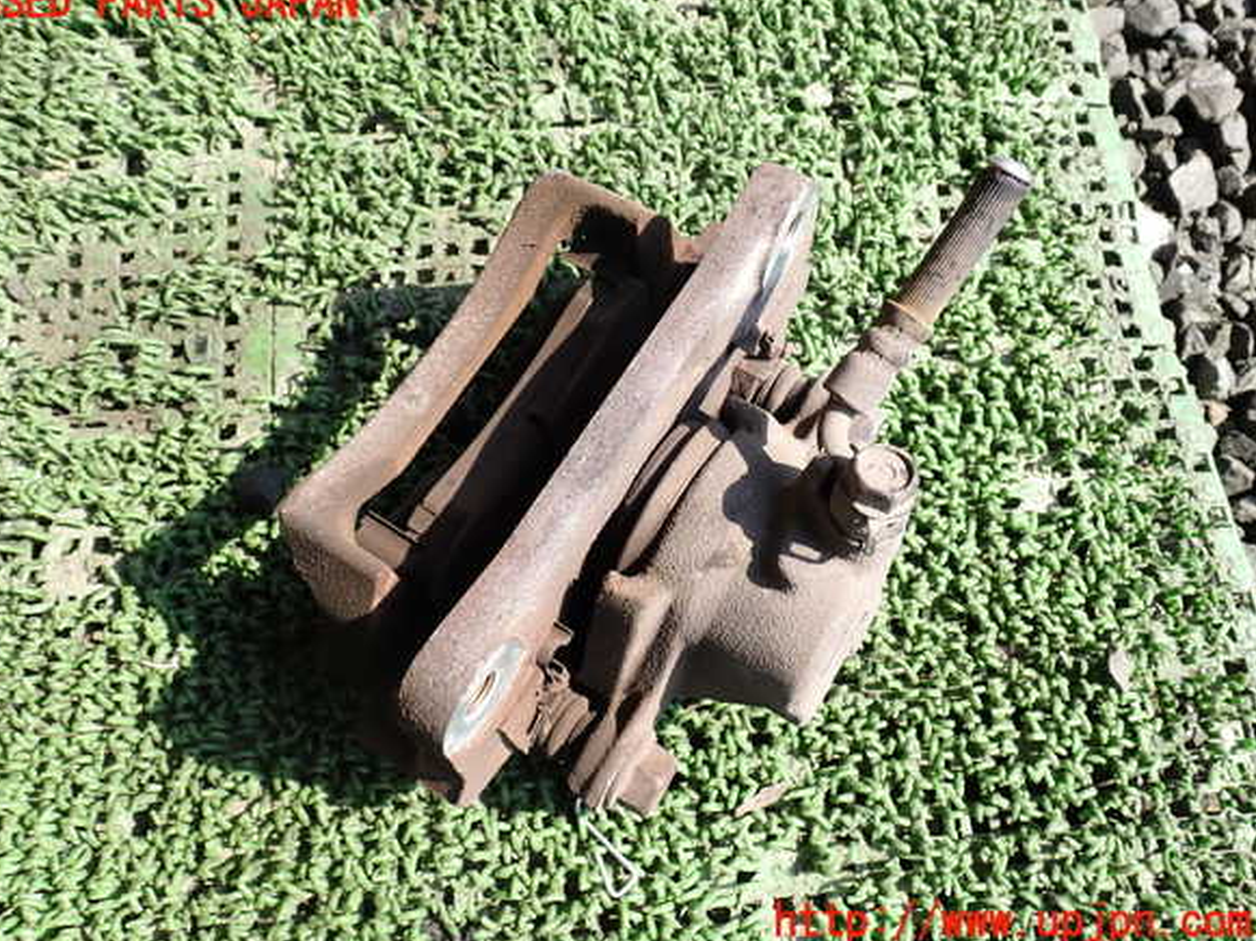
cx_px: 614
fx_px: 1124
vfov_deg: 45.4
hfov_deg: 58.4
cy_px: 463
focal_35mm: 31
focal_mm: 5.4
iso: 100
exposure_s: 1/320
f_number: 3.2
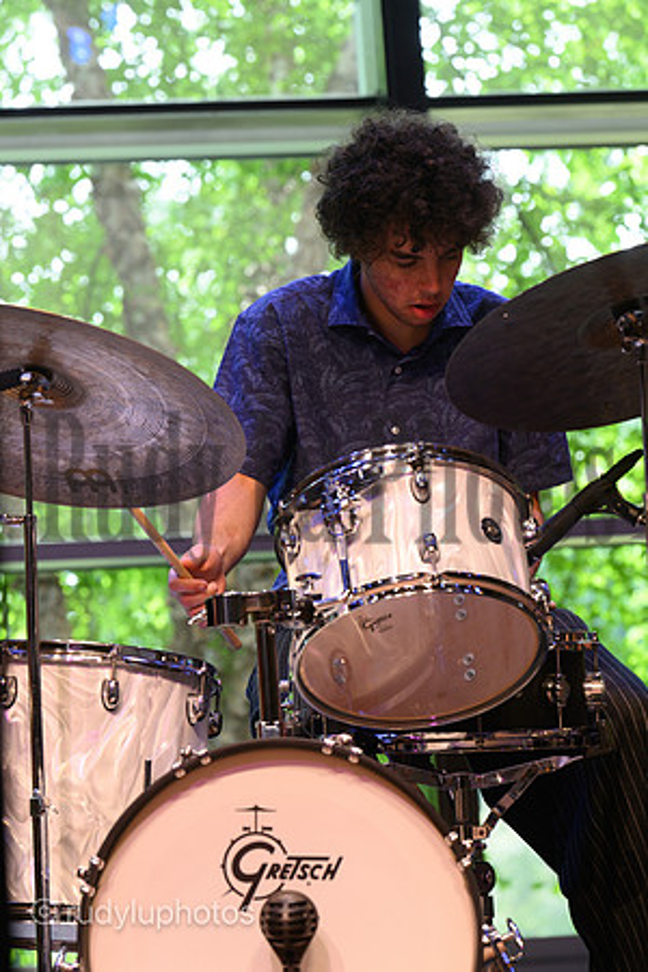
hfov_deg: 8.9
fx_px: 4185
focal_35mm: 155
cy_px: 486
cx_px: 324
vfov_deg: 13.2
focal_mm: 155
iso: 1600
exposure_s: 1/125
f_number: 8
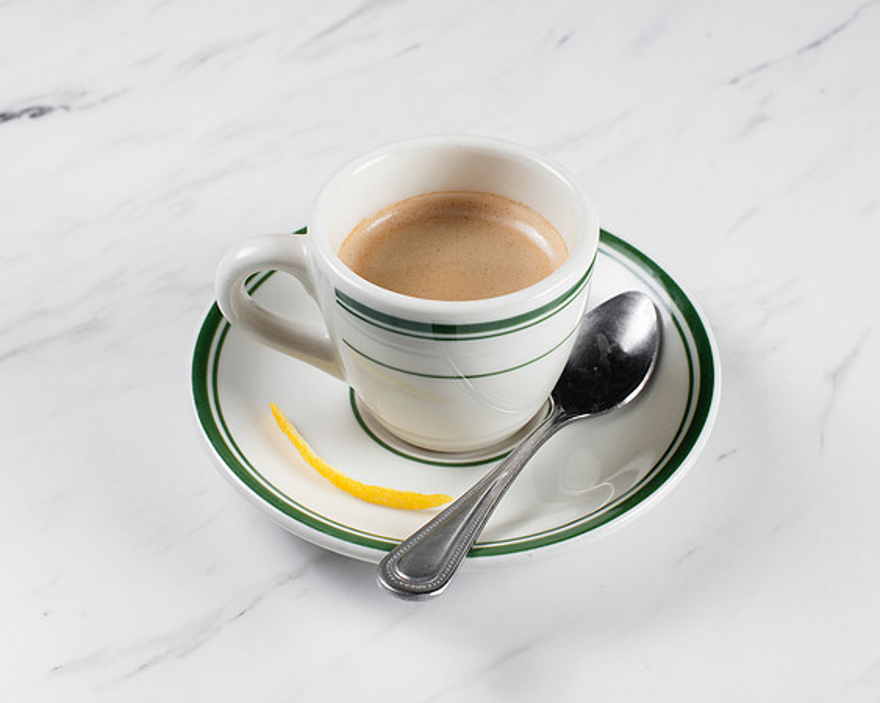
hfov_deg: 31.9
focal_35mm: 59
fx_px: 1537
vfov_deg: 25.8
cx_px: 444
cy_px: 344
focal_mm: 50
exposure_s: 1/200
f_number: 10
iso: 200
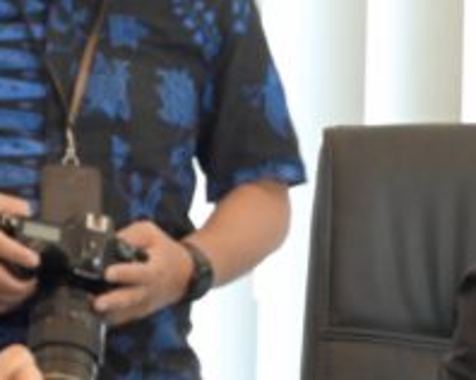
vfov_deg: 2.1
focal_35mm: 730
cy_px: 230
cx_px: 603
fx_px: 10274
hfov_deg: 2.7
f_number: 6.3
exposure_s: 1/125
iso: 4000
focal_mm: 200
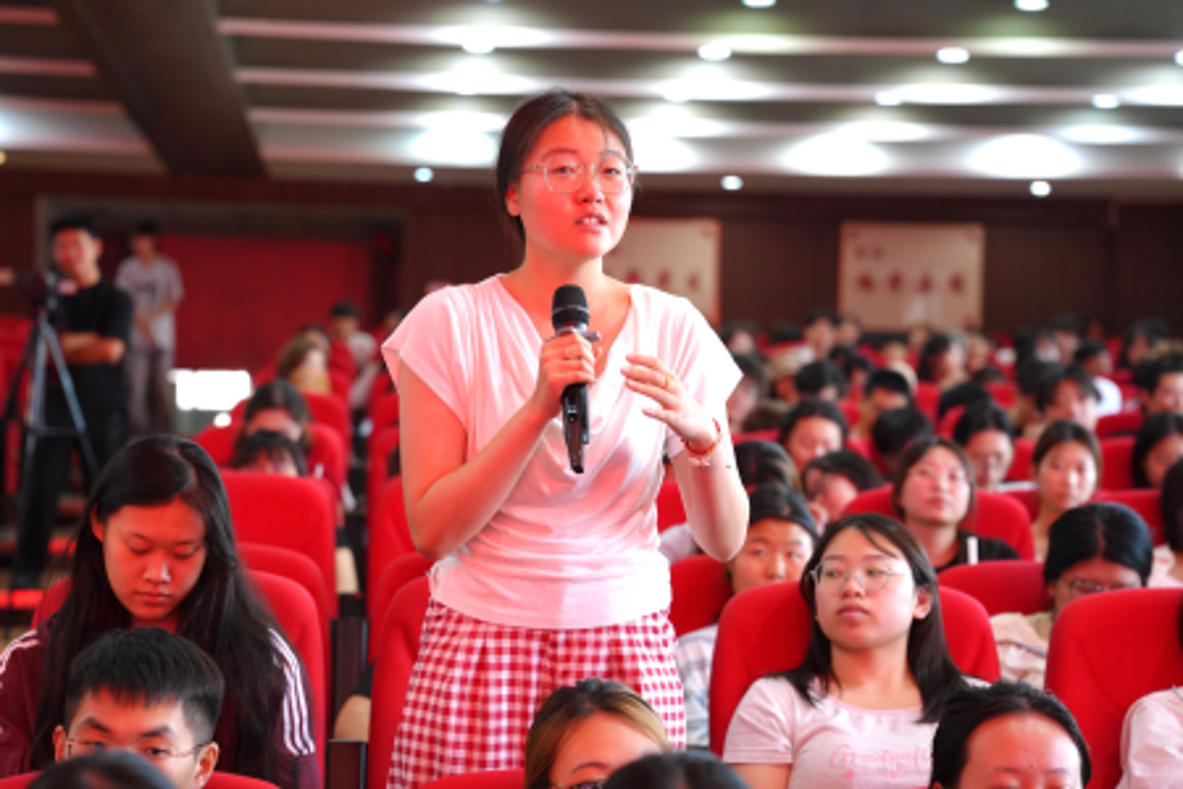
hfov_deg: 28.8
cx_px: 592
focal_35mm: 70
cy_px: 394
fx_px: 2300
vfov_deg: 19.5
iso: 2500
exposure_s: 1/250
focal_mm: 70
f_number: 2.8
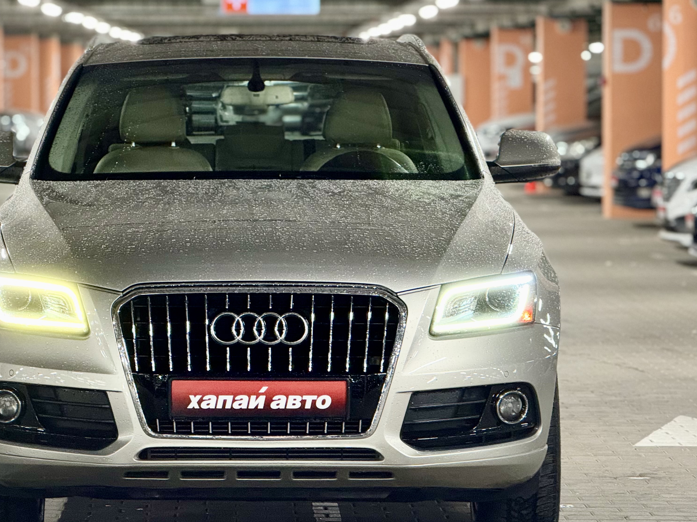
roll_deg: +0.3
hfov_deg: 12.2
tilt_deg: -2.4
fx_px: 3262
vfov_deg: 9.2
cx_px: 255
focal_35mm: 162
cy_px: 258
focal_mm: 15.66
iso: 640
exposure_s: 1/49
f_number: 2.8
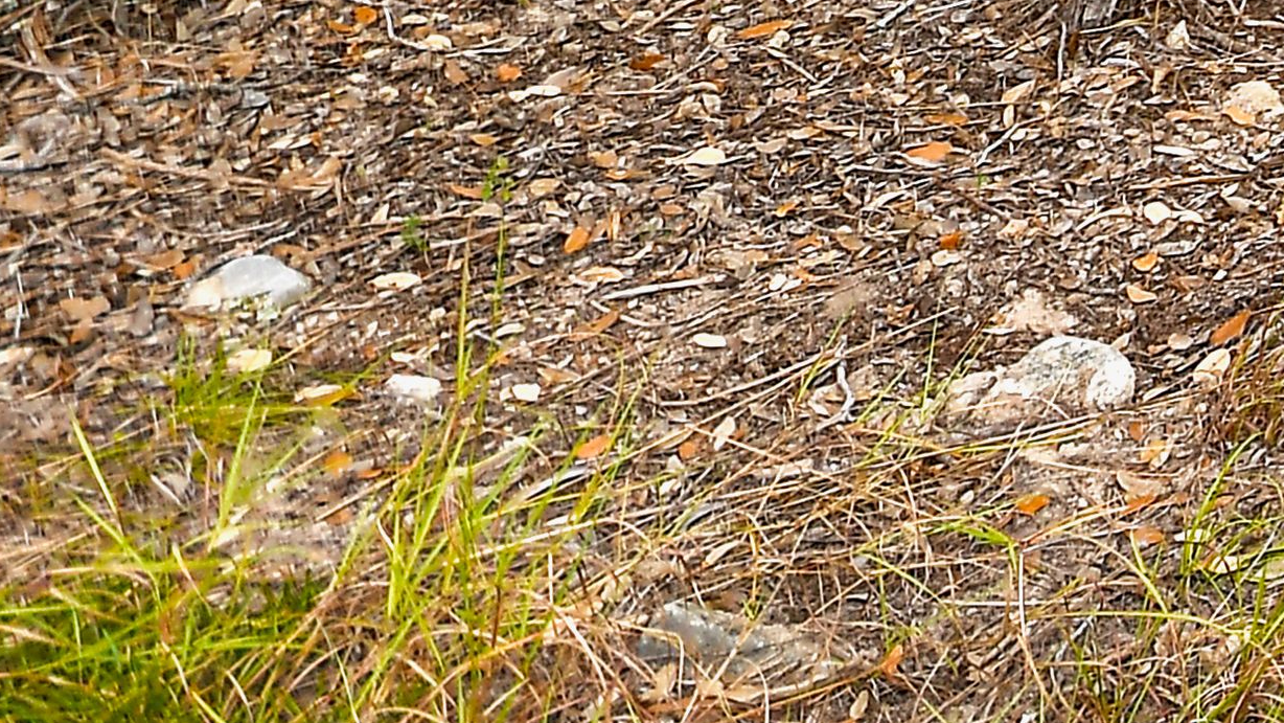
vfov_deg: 12.2
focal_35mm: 78
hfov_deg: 17.8
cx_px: 2639
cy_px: -1038
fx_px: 2669
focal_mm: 11
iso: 125
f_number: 5.6
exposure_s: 1/15
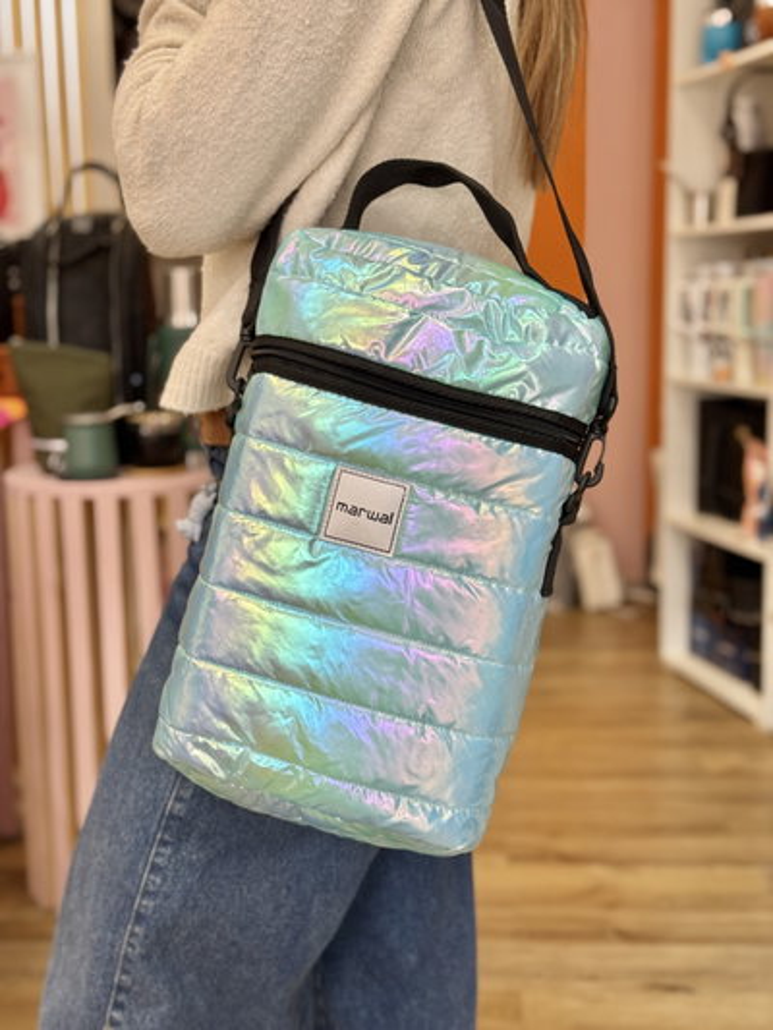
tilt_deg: -7.5
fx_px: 1429
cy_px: 515
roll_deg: +0.0
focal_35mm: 48
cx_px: 386
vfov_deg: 39.6
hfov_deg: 30.3
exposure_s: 1/50
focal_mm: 6.76
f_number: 1.78
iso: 50
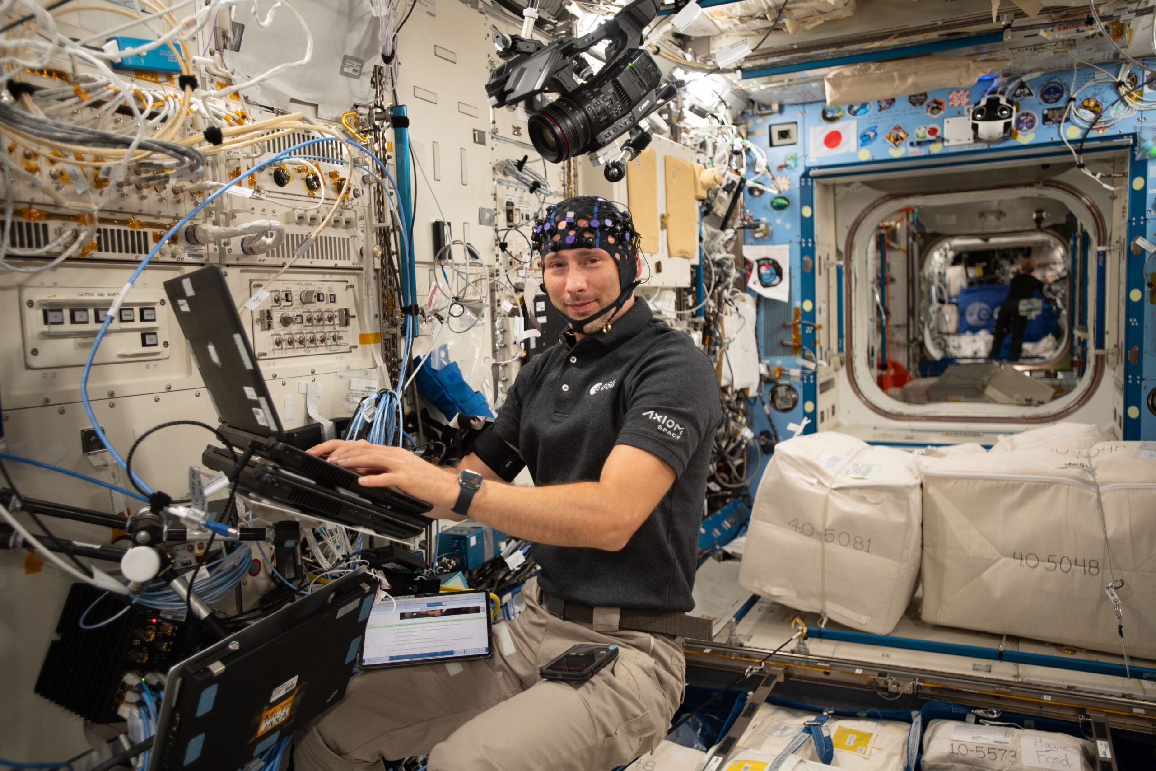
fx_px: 771
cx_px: 578
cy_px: 386
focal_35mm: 24
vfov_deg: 53.1
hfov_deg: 73.7
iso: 640
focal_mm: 24
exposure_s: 1/40
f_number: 3.2
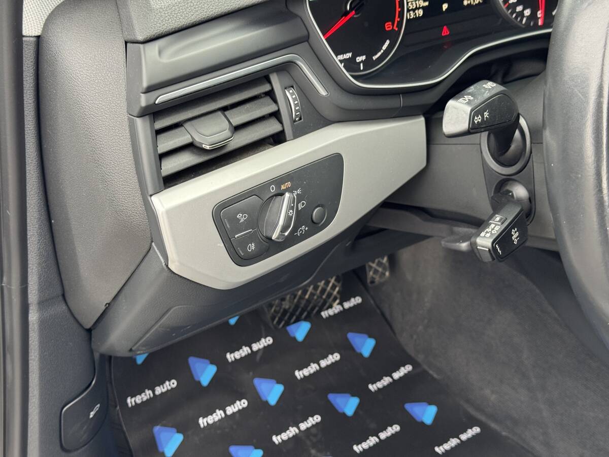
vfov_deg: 30.3
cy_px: 228
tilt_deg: -35.8
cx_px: 304
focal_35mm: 48
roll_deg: -4.2
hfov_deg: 39.7
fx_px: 844
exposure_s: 1/60
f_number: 1.78
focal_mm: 6.76
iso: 160
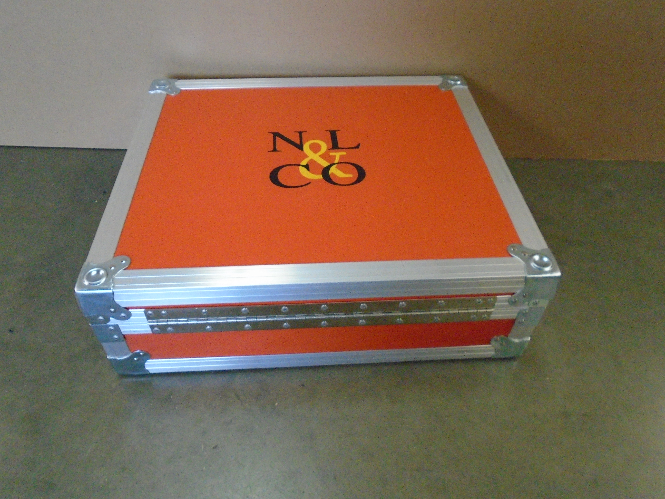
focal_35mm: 26
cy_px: 250
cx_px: 332
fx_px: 499
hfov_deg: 67.3
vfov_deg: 53.1
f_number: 3.2
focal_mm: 4.6
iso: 800
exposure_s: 1/50
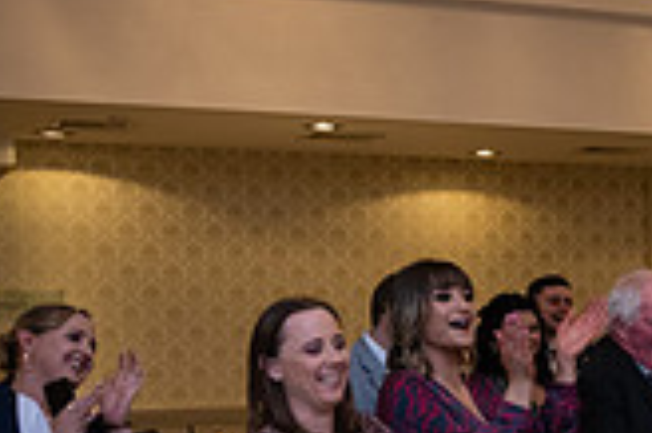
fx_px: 1538
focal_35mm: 85
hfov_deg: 21.4
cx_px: 871
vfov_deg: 15.6
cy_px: 471
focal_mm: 24
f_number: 3.5
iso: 1000
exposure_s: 1/160
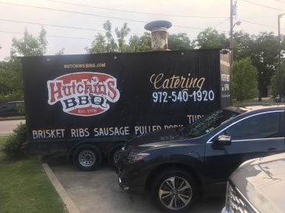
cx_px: 142
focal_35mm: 29
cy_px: 106
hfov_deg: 61.7
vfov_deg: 48.2
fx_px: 239
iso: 25
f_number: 2.2
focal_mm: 4.15
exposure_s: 1/120
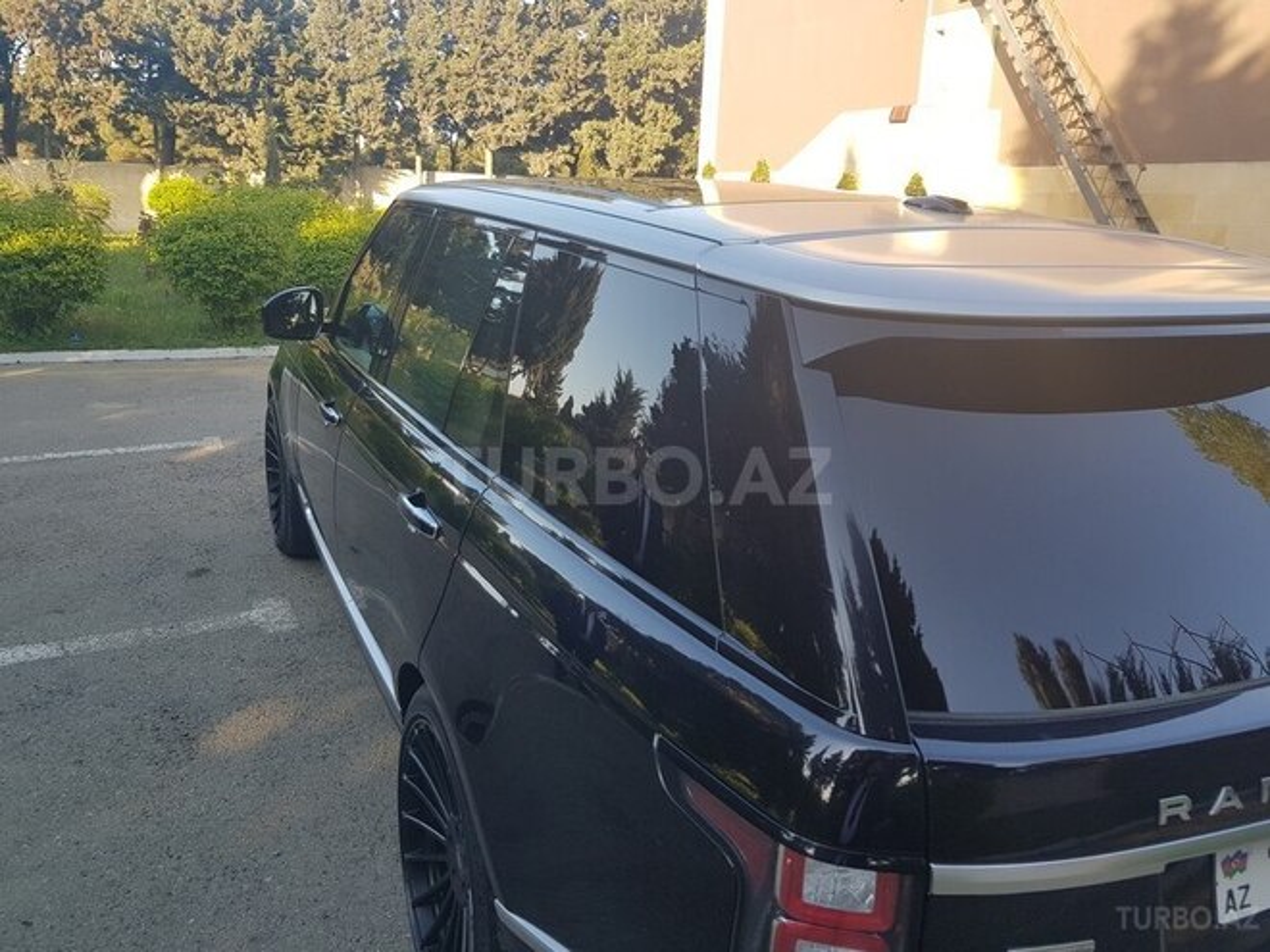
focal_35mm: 26
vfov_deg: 53.1
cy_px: 476
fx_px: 954
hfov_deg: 67.3
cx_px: 635
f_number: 1.7
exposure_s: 1/349
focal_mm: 4.2
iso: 40
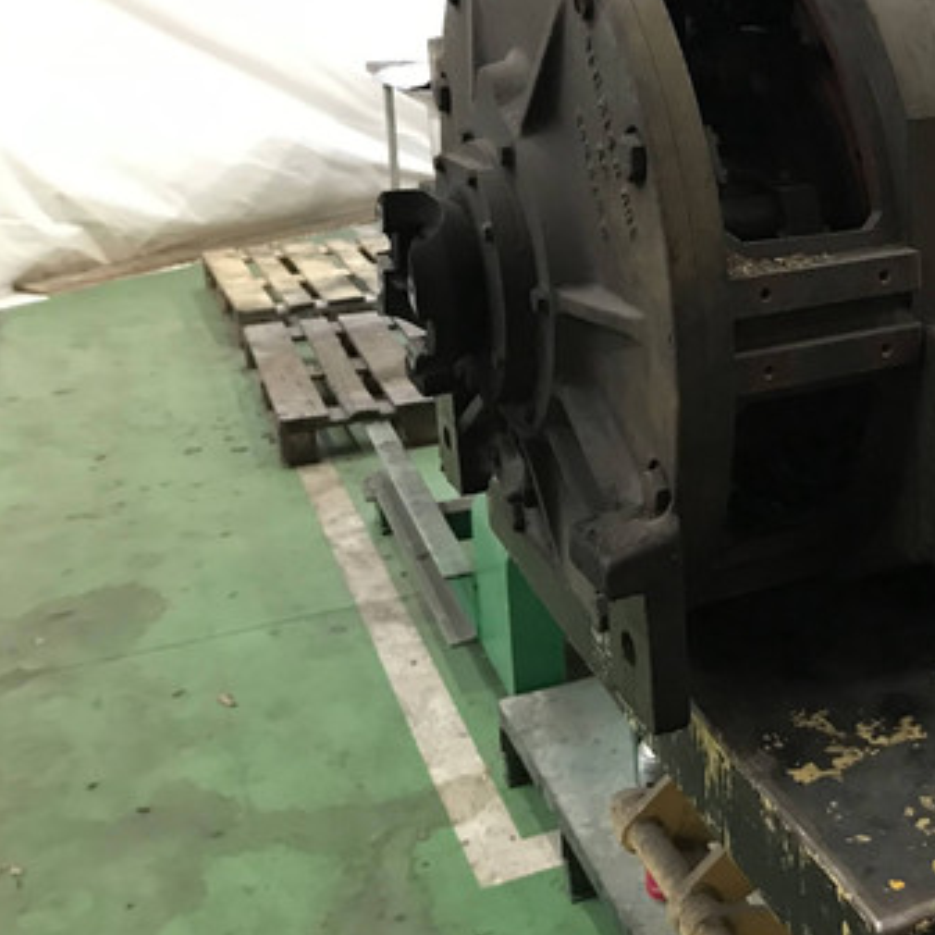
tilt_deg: -13.5
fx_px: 1436
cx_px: 882
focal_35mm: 47
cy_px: 280
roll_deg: -0.5
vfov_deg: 35.5
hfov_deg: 33.7
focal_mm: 3.99
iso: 100
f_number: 1.8
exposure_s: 1/9
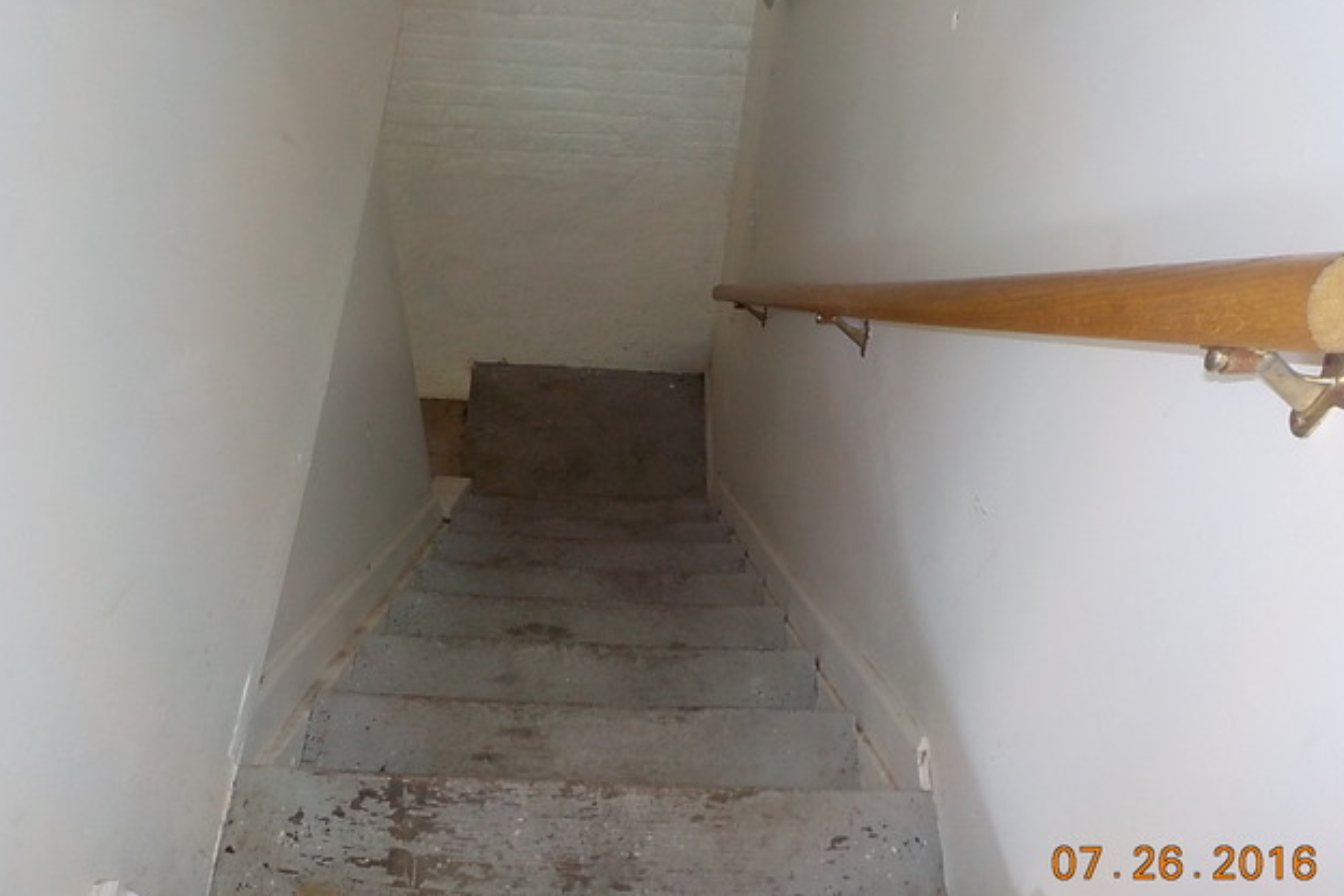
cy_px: 454
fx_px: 1195
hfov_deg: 58.7
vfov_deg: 41.1
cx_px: 687
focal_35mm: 32
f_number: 3.3
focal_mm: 4.1
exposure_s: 1/30
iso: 200
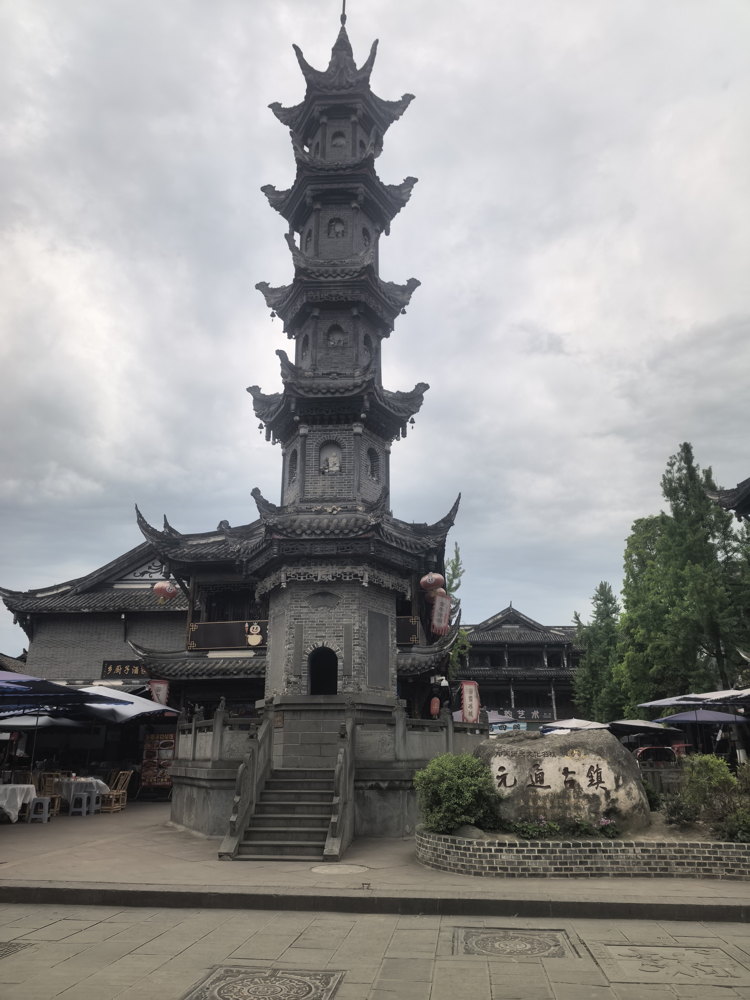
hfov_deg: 56.8
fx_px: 693
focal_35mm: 24
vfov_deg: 71.6
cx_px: 375
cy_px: 500
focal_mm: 5.75
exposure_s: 1/3704
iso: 50
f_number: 2
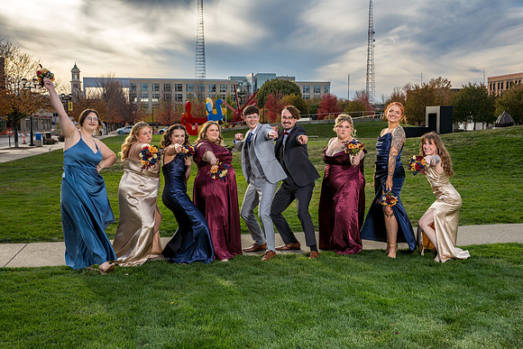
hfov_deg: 43.6
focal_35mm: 45
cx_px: 262
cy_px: 174
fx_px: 654
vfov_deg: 29.9
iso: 100
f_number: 6.3
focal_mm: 45
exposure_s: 1/250
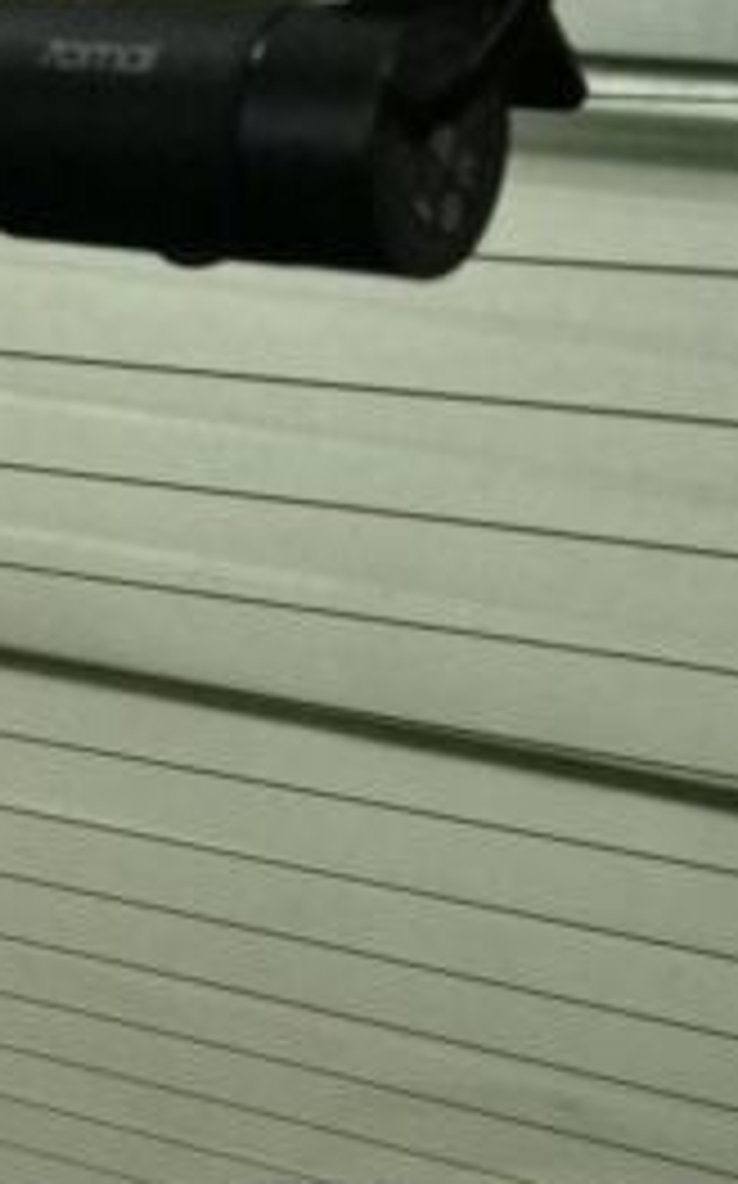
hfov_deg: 13.7
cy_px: 455
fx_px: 3062
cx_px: 194
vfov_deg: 21.8
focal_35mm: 95
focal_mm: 5.4
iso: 2000
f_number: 1.8
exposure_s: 1/50
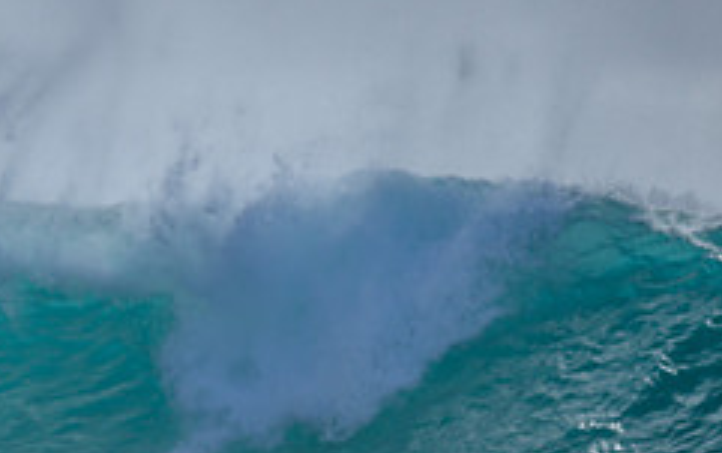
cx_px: 60
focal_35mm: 1963
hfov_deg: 1.1
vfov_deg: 0.7
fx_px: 38653
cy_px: 542
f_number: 6.3
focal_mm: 800
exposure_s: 1/2000
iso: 180
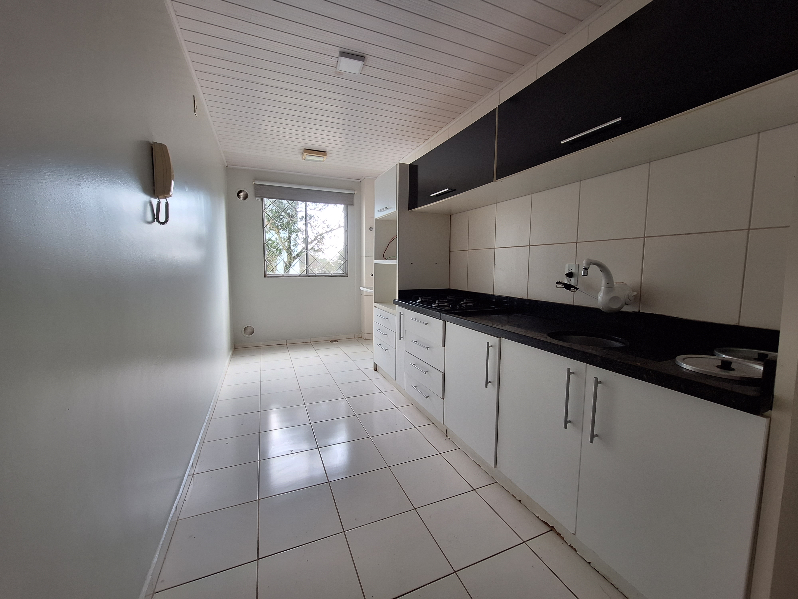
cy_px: 300
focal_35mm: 13
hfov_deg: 106.2
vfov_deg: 89.9
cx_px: 399
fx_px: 300
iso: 80
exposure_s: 1/60
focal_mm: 1.74
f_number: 2.2
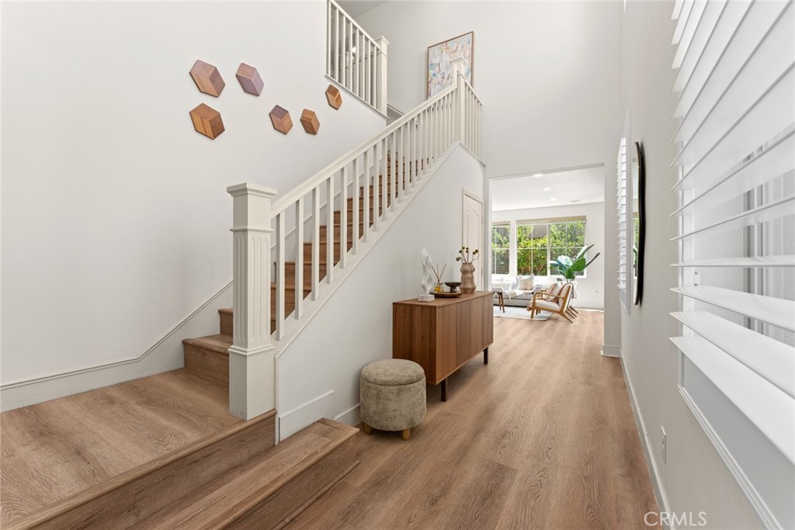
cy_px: 265
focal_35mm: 14
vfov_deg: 81.2
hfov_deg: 104.2
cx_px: 398
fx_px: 309
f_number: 6.3
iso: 250
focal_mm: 14
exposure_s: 1/13
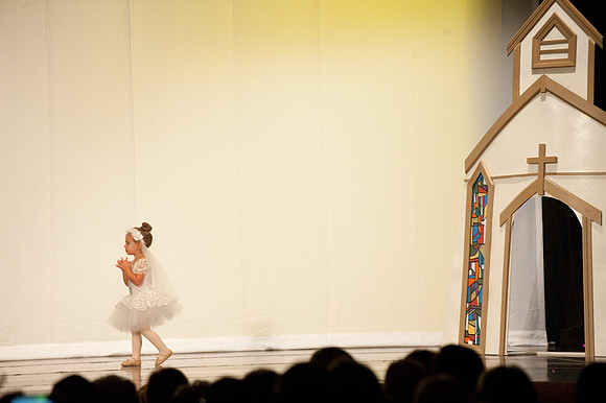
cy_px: 202
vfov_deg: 6.9
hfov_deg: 10.3
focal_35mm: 200
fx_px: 3365
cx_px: 303
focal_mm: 200
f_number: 4
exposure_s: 1/200
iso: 3200
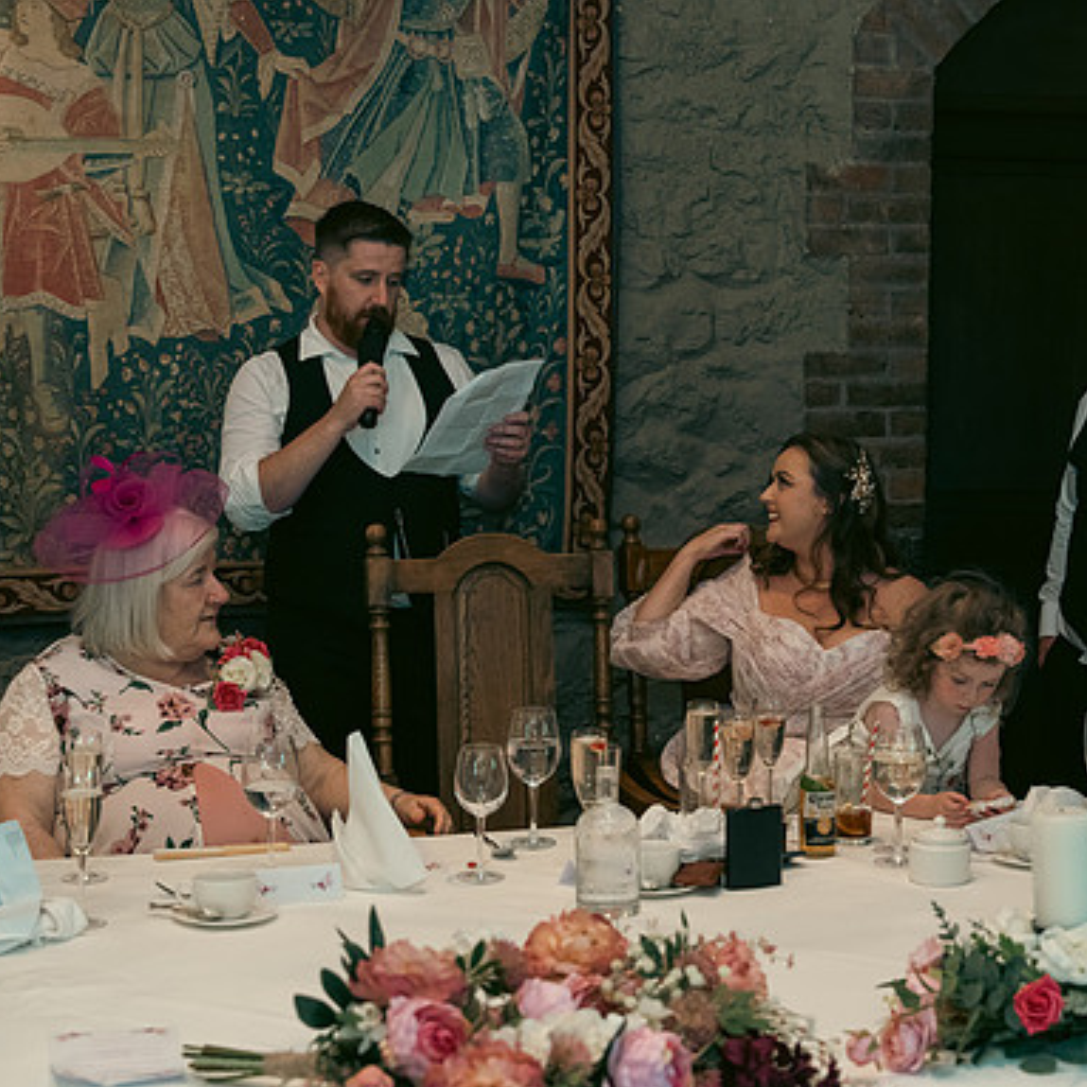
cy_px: 546
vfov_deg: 25.7
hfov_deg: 25.5
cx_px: 761
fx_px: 2380
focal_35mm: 67
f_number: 3.5
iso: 2500
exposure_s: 1/160
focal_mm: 52
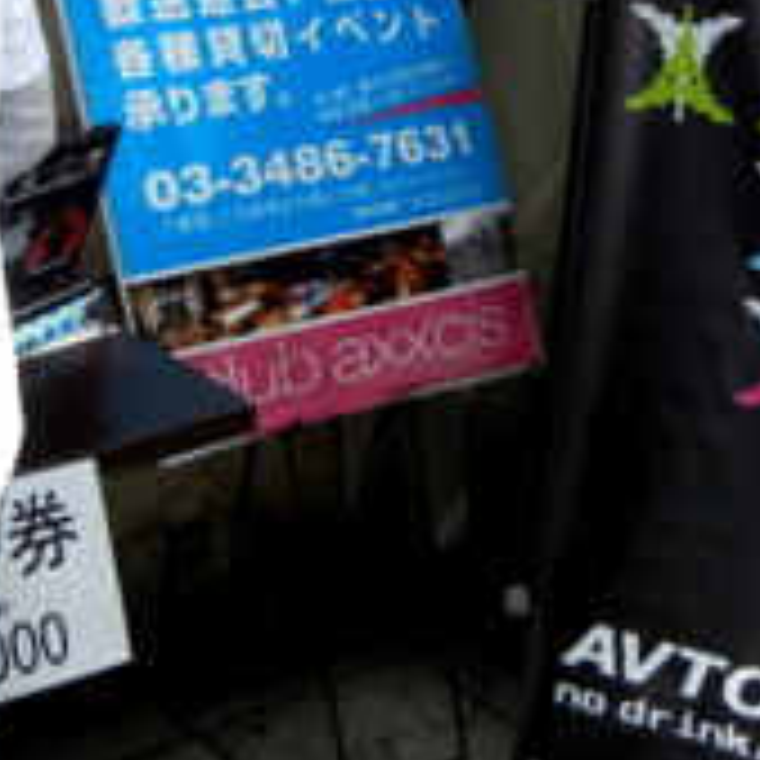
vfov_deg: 23.1
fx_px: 1838
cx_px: 639
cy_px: 164
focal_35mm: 74
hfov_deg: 22.9
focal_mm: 5.4
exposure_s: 1/200
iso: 160
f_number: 3.5
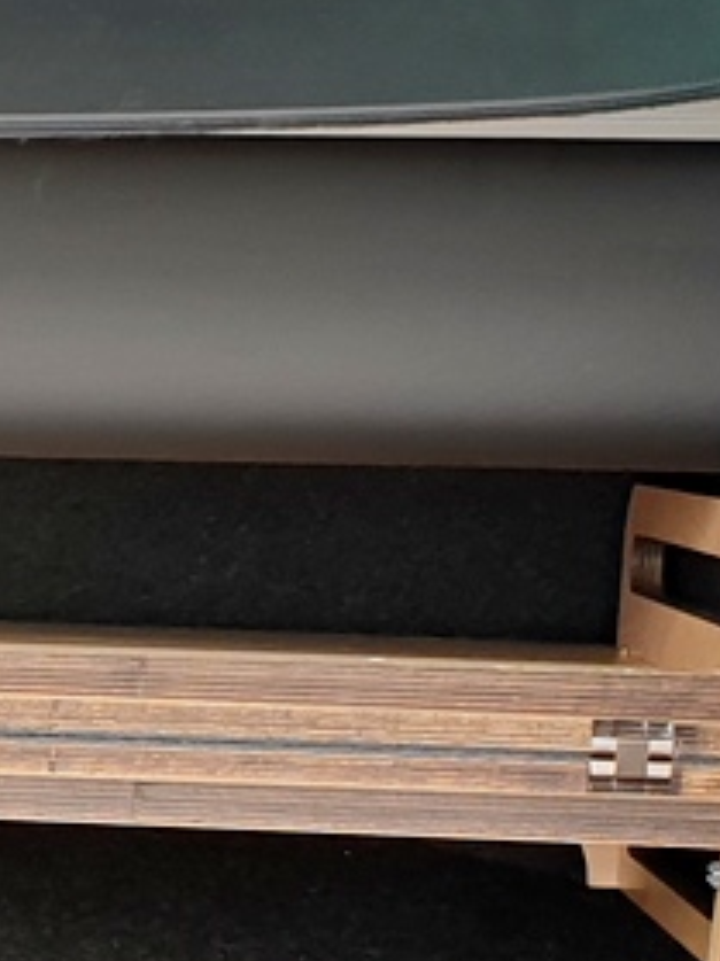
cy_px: 875
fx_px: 4135
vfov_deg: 13.1
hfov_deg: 9.6
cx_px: -427
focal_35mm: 149
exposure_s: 1/50
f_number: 2.4
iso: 50
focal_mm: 4.3
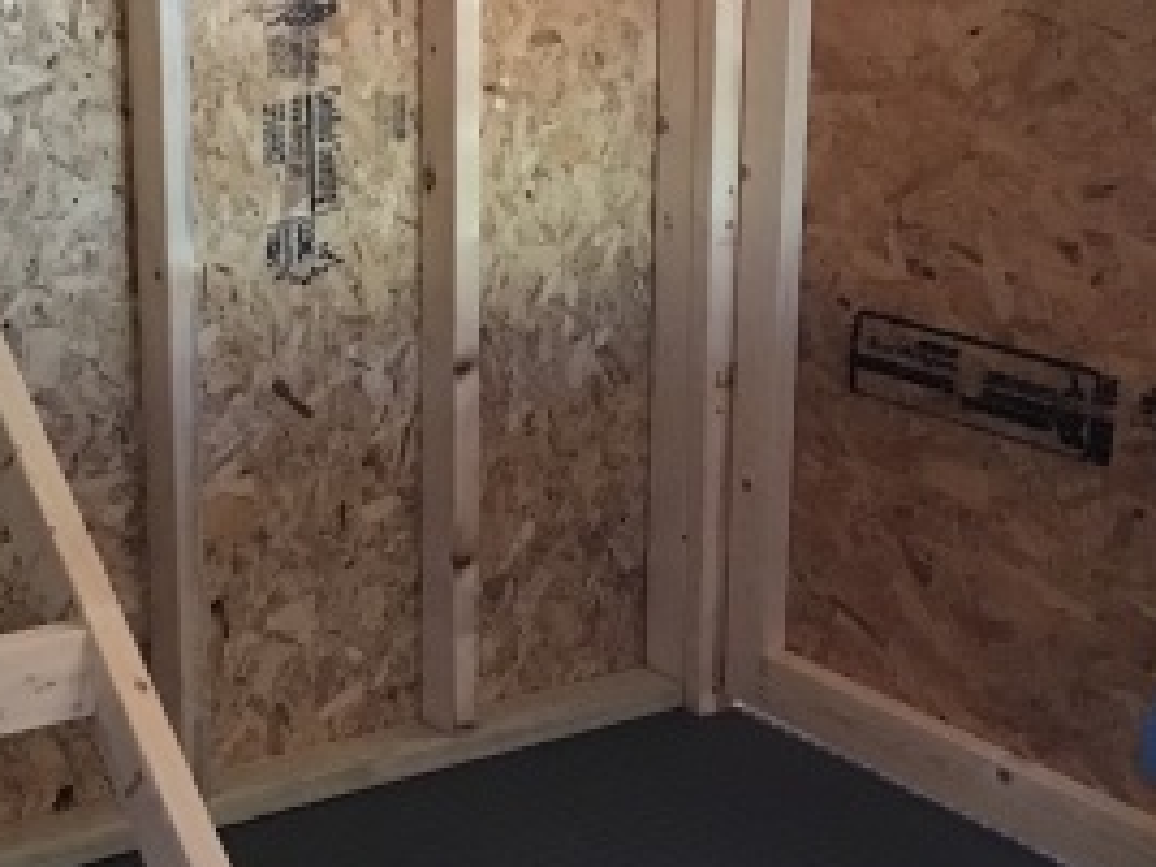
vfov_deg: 19.9
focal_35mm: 74
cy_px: 466
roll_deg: -0.9
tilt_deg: -14.3
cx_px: 505
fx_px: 2471
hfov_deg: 26.3
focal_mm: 3.3
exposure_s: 1/30
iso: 160
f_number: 2.4
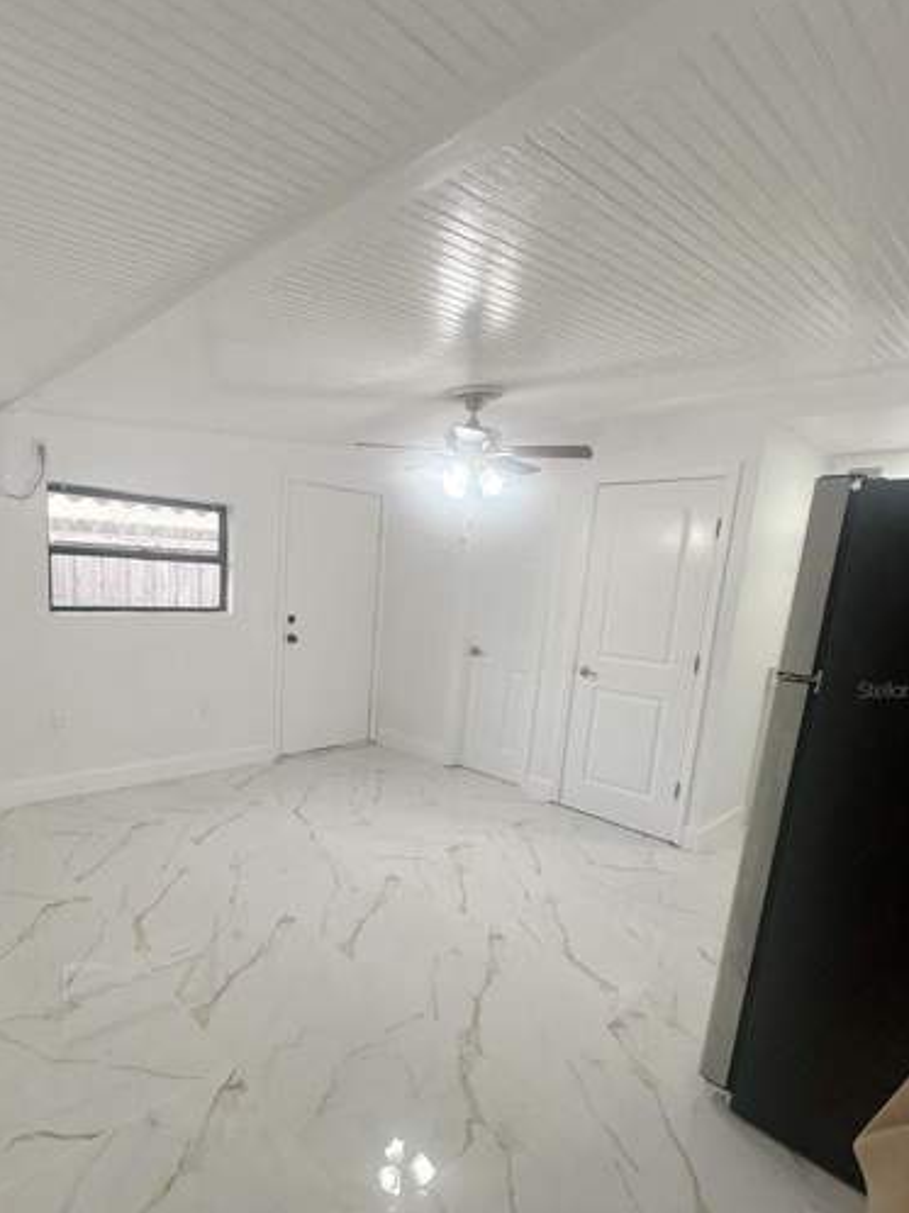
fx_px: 631
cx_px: 366
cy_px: 689
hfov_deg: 70.8
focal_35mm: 18
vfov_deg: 87.3
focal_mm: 2.22
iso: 125
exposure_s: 1/120
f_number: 2.2
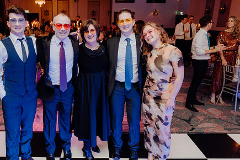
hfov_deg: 58.1
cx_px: 92
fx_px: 213
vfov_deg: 41.1
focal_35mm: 32
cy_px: 85
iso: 2500
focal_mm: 24
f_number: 3.5
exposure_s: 1/160
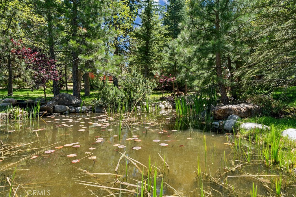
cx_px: 148
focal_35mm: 20
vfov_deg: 61.4
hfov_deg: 83.4
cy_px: 98
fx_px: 166
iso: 100
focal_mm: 20.2
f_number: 22
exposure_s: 1/6
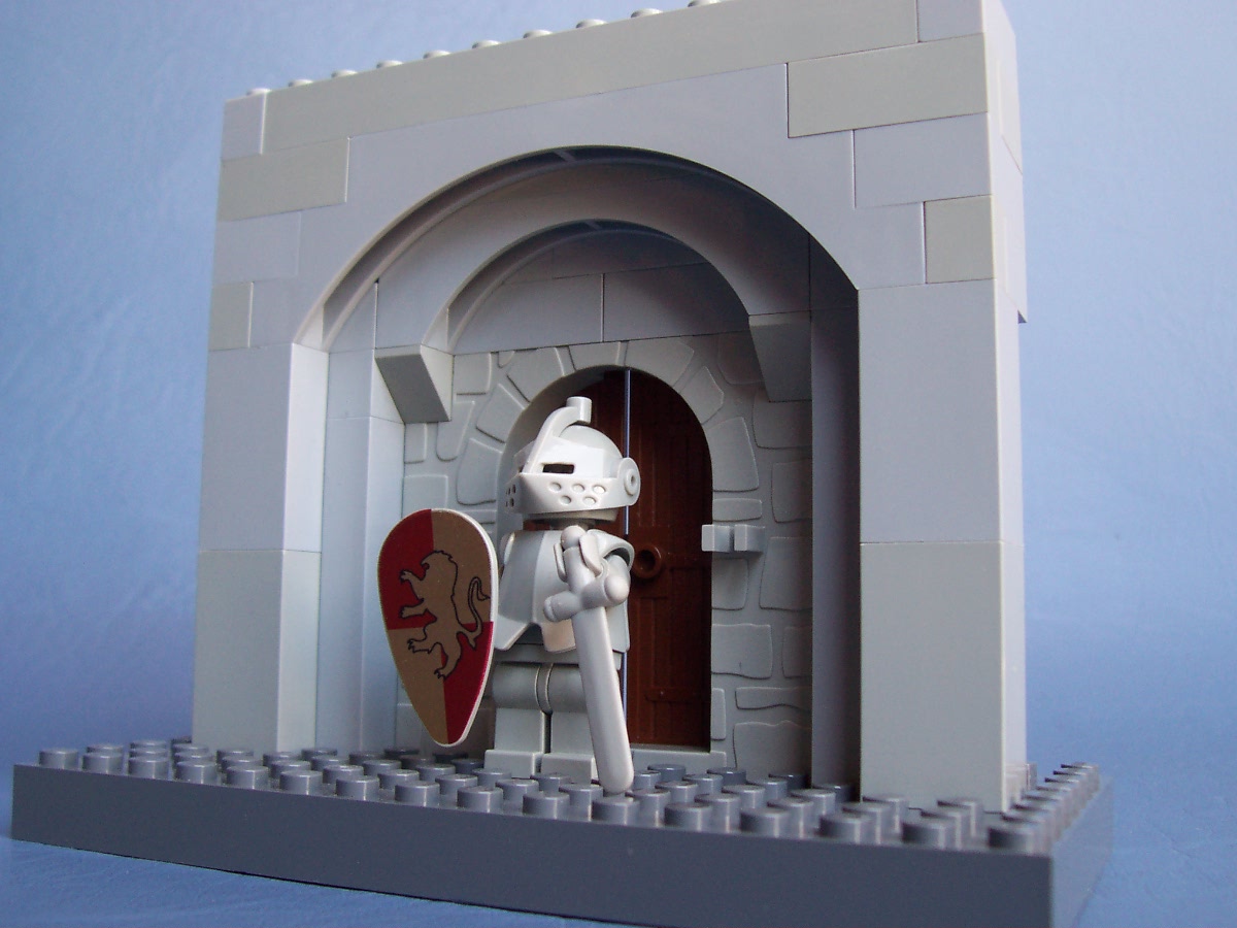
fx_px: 1322
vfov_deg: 38.7
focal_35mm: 37
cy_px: 464
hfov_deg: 50.1
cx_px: 618
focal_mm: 5.6
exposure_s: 1/125
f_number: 2.8
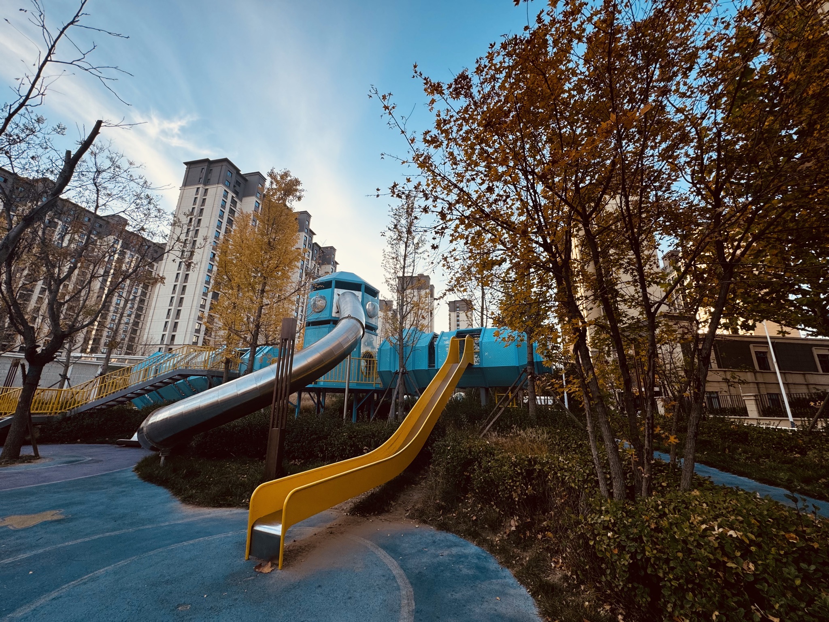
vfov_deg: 85.7
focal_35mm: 14
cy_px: 311
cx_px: 414
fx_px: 335
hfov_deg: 102.1
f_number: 2.2
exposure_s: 1/423
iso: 40
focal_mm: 2.22
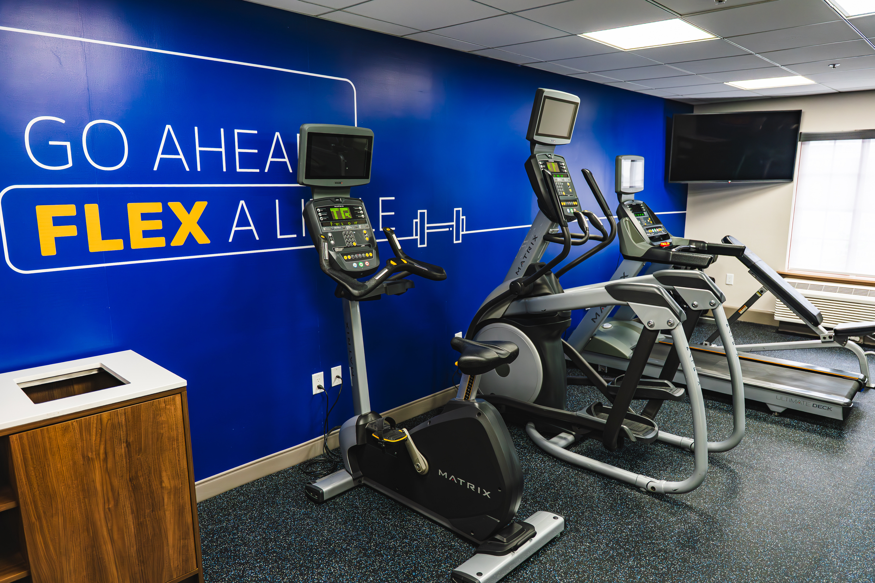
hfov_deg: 73.7
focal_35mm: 24
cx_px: 438
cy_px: 292
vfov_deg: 53.1
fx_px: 583
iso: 1000
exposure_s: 1/100
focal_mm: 24
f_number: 2.8
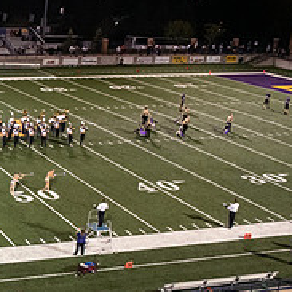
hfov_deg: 21.8
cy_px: 239
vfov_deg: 24.2
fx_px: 668
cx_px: -105
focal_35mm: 70
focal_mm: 26
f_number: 3.5
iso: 5000
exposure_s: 1/500
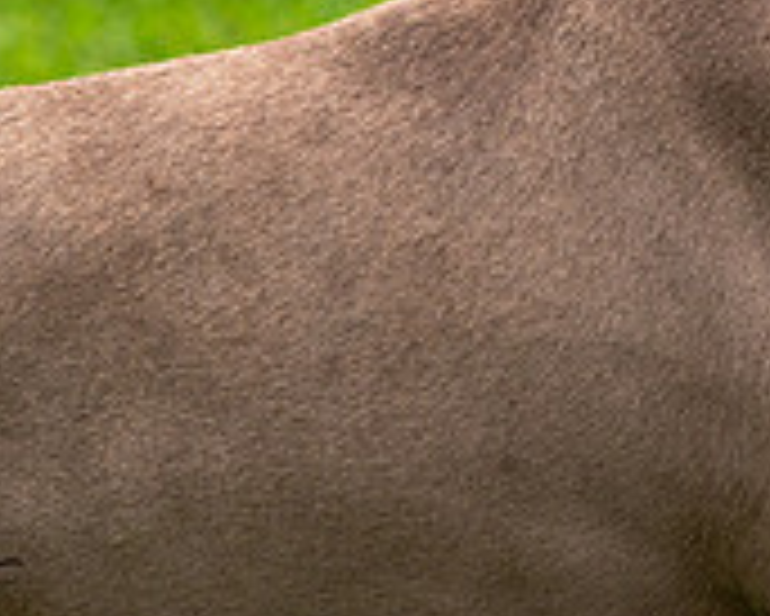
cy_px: -324
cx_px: 975
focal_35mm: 374
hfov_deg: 5.1
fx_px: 8528
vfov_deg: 4.1
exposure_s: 1/1250
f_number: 5
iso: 500
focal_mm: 101
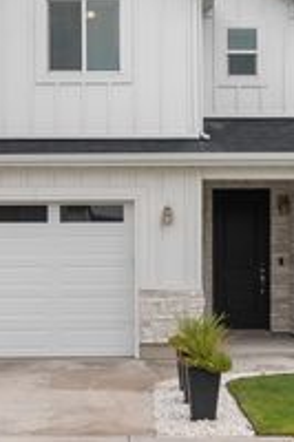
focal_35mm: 75
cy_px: 167
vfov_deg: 26.9
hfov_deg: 18.2
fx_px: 920
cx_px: 146
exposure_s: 1/400
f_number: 8
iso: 1600
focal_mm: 30
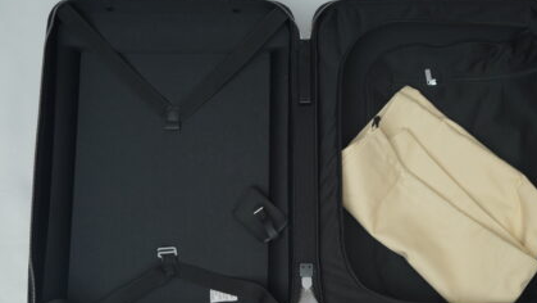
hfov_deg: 28.2
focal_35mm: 75
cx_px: 320
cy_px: 196
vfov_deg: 16.1
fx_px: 1068
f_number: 6.3
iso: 400
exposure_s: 1/200
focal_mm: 50
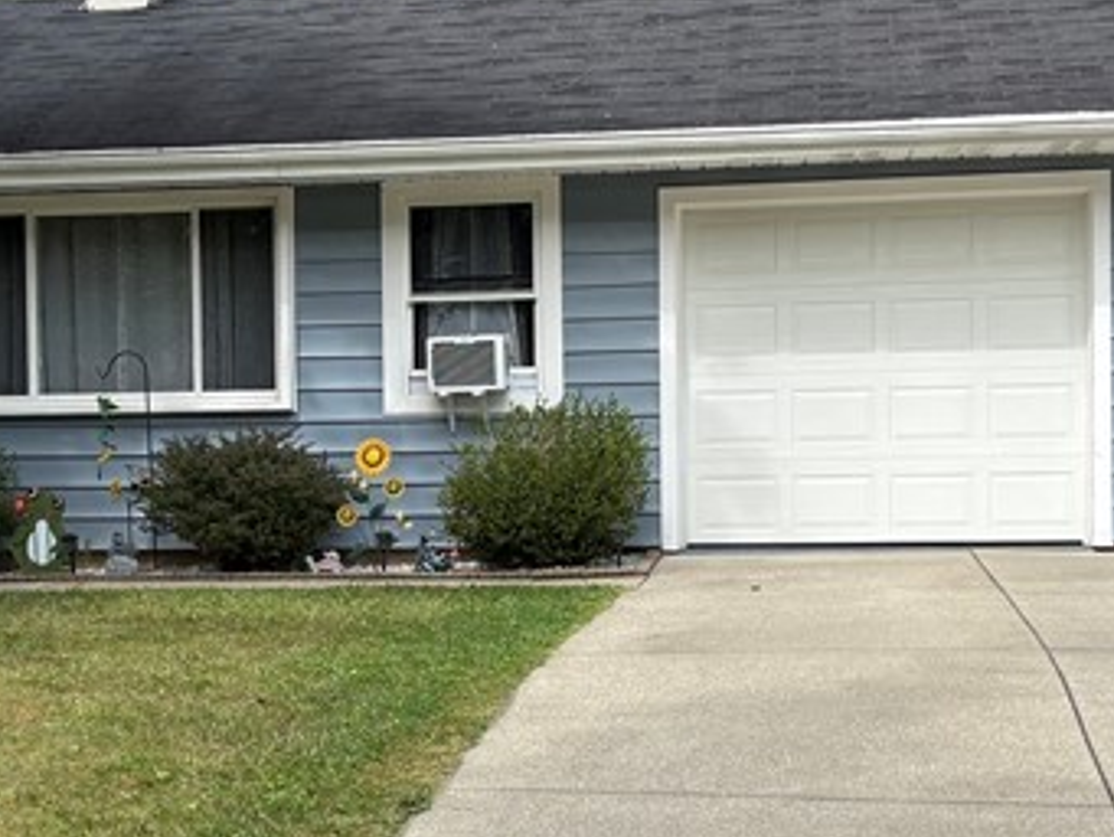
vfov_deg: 18.9
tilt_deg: -0.7
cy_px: 536
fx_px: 2511
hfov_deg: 24.9
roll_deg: +0.6
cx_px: 382
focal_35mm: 78
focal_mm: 5.96
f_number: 1.6
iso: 50
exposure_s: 1/1550
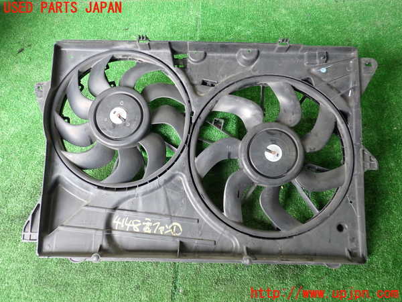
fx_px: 348
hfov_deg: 60.0
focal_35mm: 30
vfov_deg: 46.8
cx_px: 201
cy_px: 151
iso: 200
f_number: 2.3
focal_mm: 5.4
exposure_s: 1/50
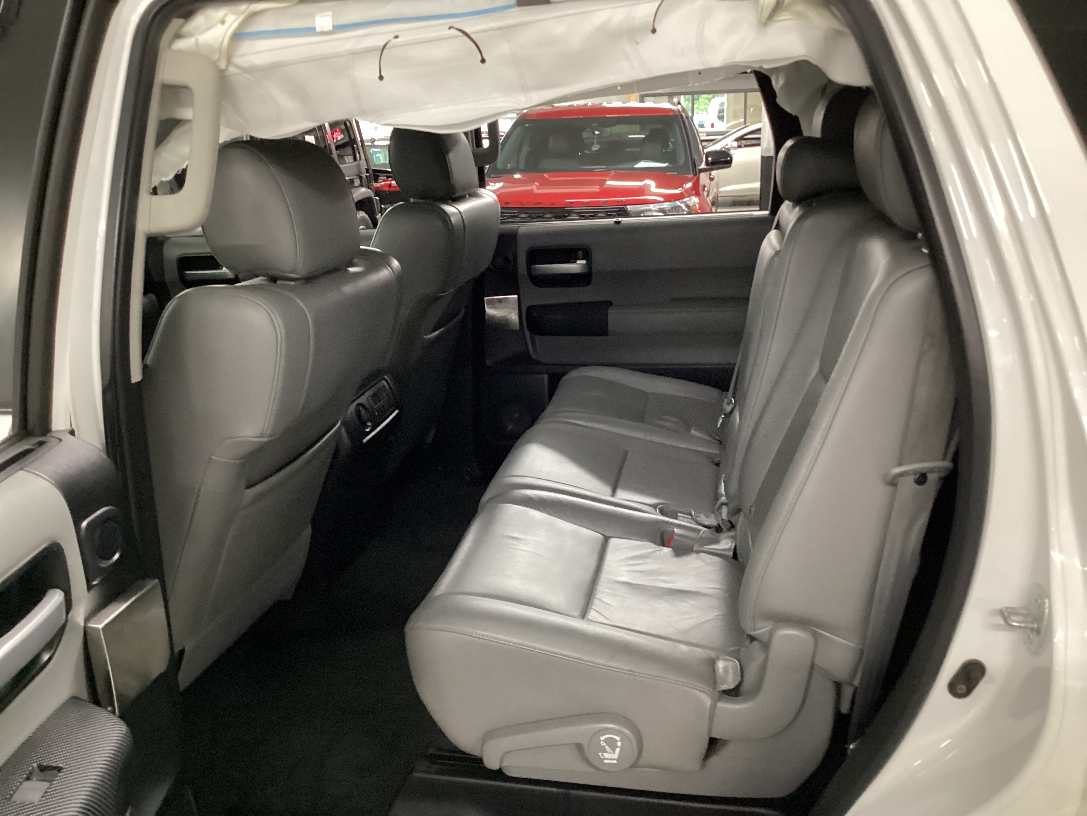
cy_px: 408
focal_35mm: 31
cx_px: 544
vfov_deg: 45.4
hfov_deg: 58.4
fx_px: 973
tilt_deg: -20.1
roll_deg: +1.7
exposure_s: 1/25
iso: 400
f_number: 2.4
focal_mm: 3.3
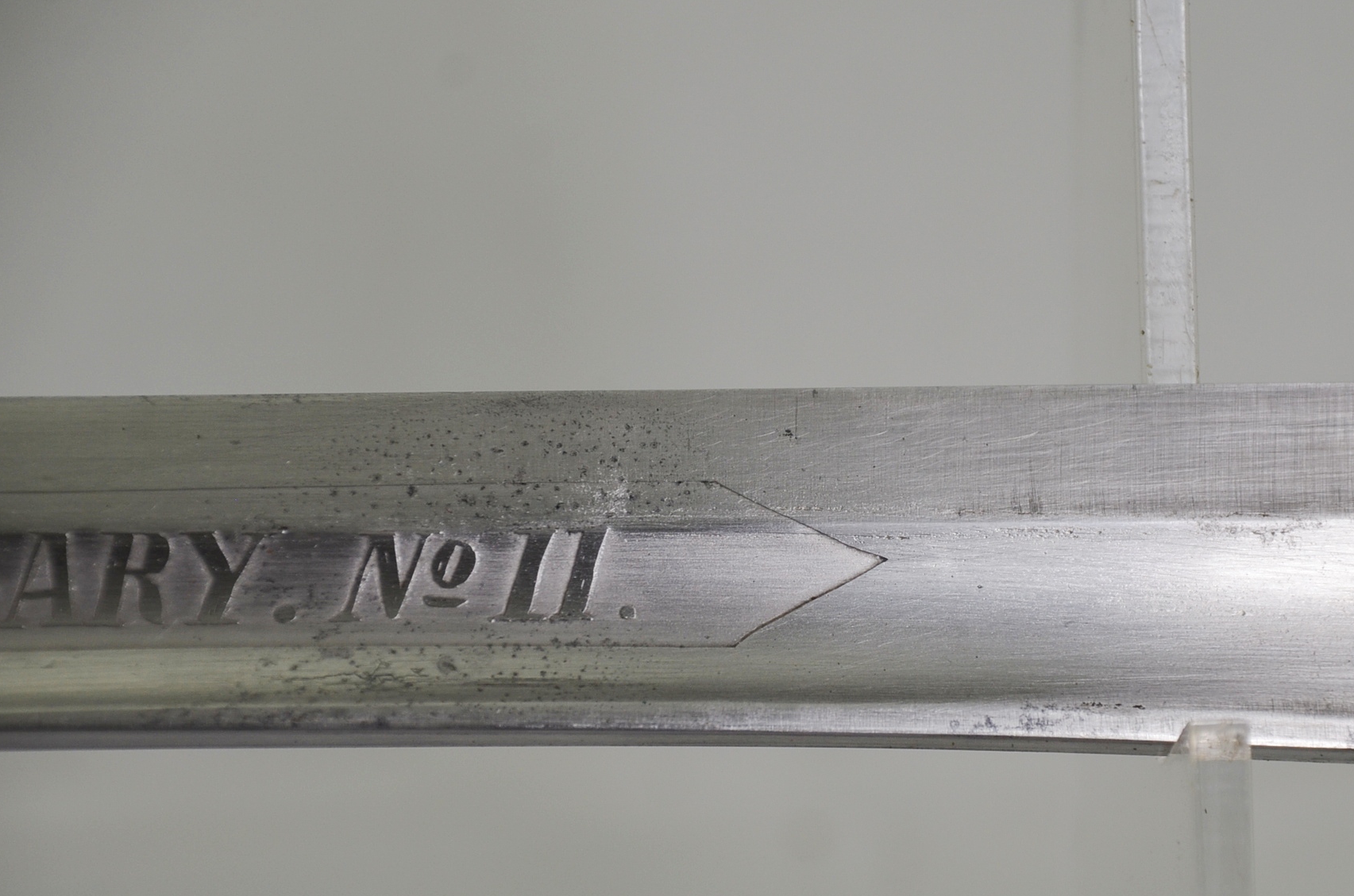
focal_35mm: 293
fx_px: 10986
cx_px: 893
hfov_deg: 7.0
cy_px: 558
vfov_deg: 4.7
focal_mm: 135
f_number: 5.6
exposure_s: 1/500
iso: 220
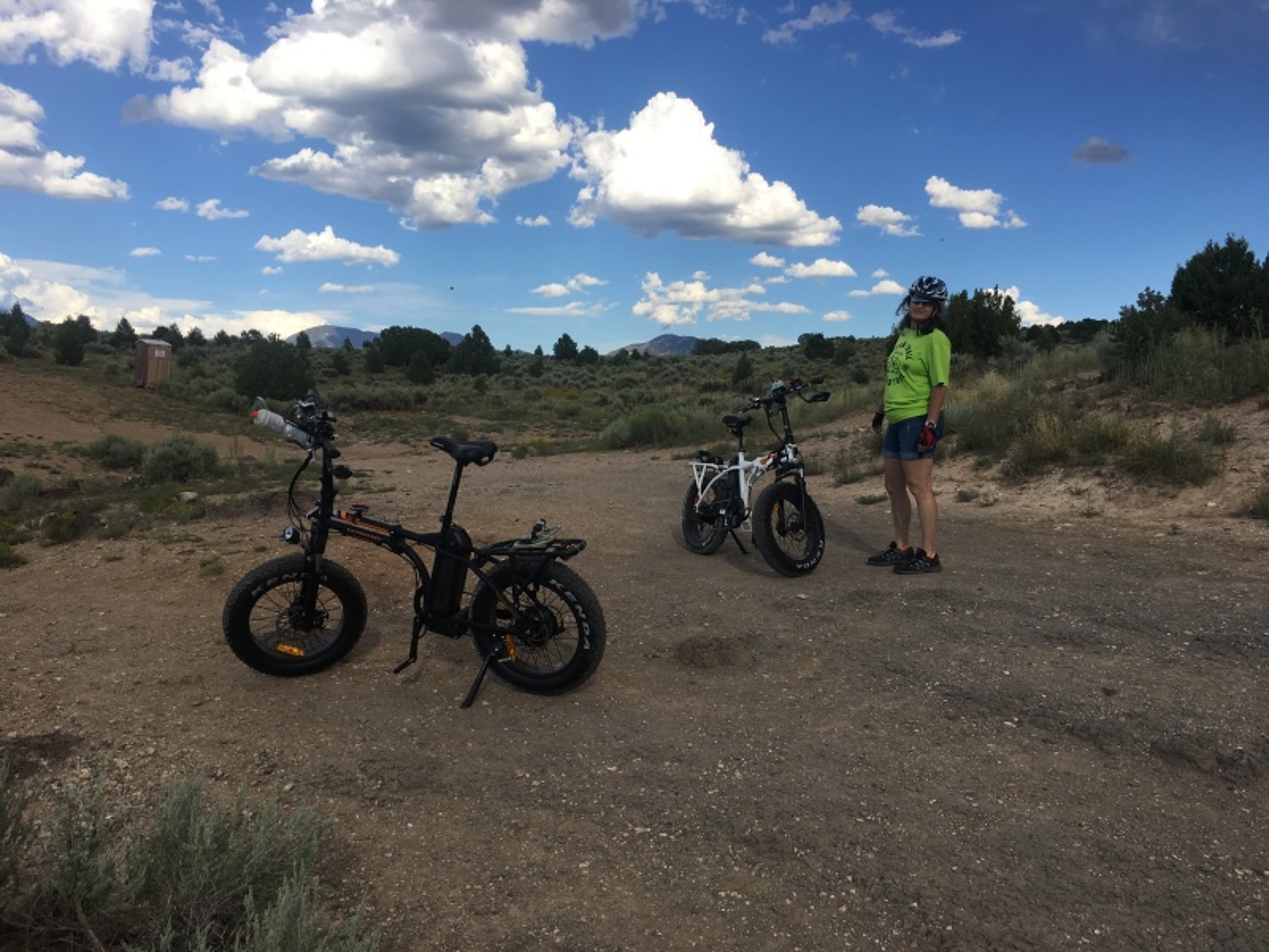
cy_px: 476
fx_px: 1063
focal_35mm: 29
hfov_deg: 61.7
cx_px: 634
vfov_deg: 48.2
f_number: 2.2
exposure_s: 1/1221
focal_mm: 4.15
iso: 25
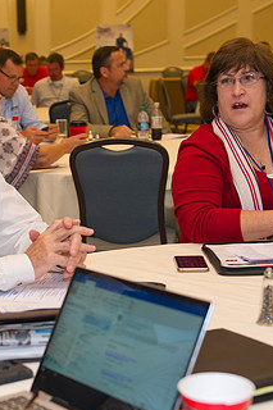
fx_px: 991
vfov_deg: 23.4
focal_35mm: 87
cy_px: 236
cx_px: 37
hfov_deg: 15.5
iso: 800
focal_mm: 48
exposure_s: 1/125
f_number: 3.5
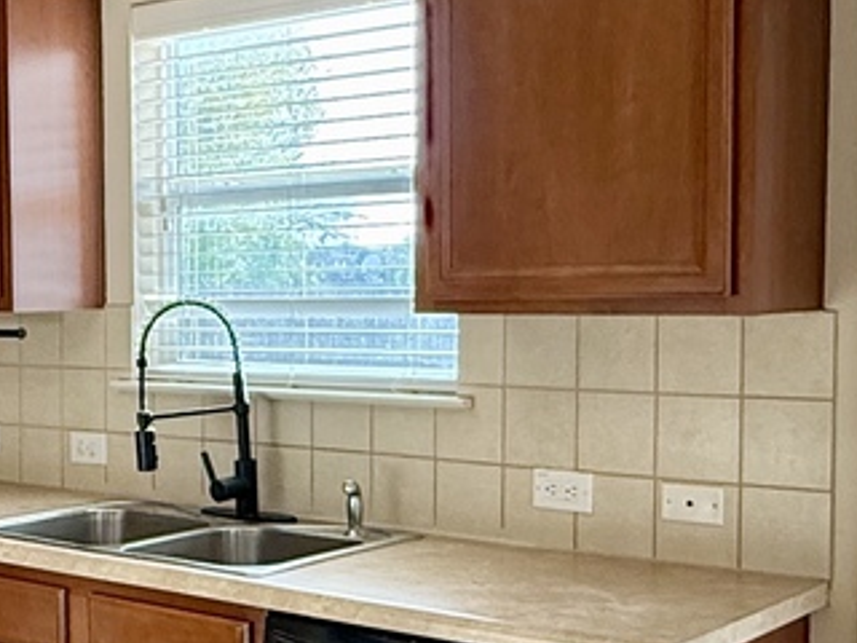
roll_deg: +0.7
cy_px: 405
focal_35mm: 63
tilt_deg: -3.7
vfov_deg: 23.2
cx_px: 129
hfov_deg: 29.7
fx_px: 1560
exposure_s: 1/120
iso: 200
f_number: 2.2
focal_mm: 2.22
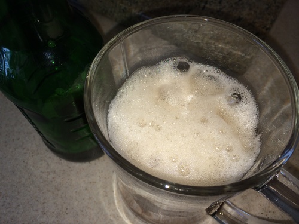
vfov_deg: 46.8
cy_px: 112
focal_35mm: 30
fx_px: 259
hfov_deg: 60.0
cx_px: 150
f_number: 2.2
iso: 32
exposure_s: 1/193
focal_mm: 4.12
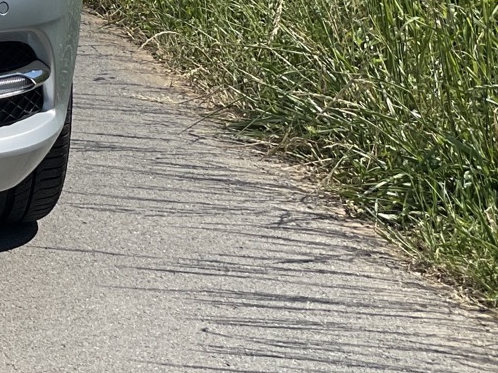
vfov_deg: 7.4
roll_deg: -1.5
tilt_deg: -5.2
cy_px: -172
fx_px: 2847
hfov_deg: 9.5
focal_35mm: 198
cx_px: -434
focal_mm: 6
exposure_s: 1/1845
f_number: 2
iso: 25
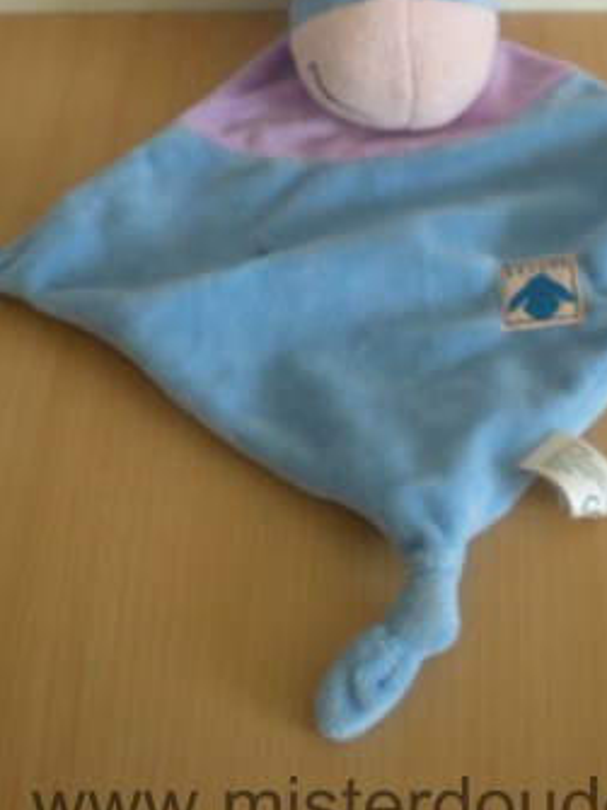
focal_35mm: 59
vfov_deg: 32.2
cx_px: 392
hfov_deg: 24.7
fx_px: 1380
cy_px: 225
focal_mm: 6.3
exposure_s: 1/26.7
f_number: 3.1
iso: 200
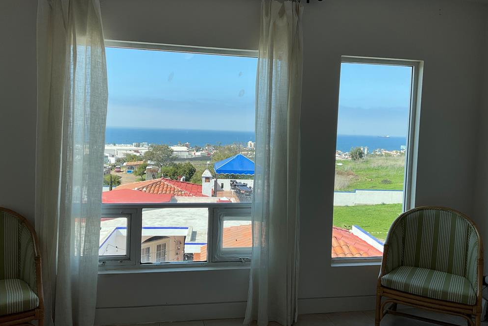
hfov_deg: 60.3
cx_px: 240
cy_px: 149
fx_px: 420
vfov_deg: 42.3
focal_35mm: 31
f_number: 1.8
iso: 25
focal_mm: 3
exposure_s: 1/978
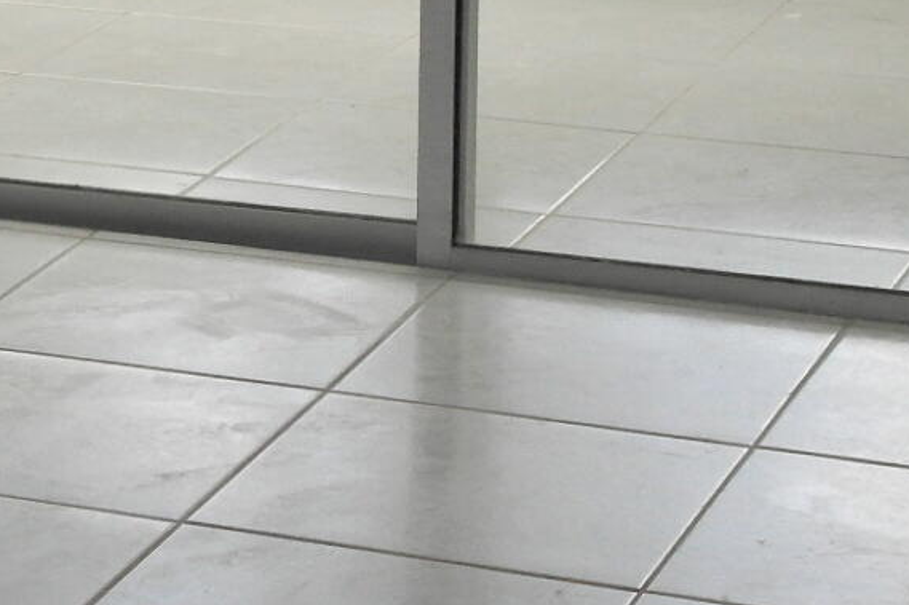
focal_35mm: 157
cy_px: 34
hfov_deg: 12.3
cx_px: -553
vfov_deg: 8.7
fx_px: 3963
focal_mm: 20
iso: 800
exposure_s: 1/125
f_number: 10
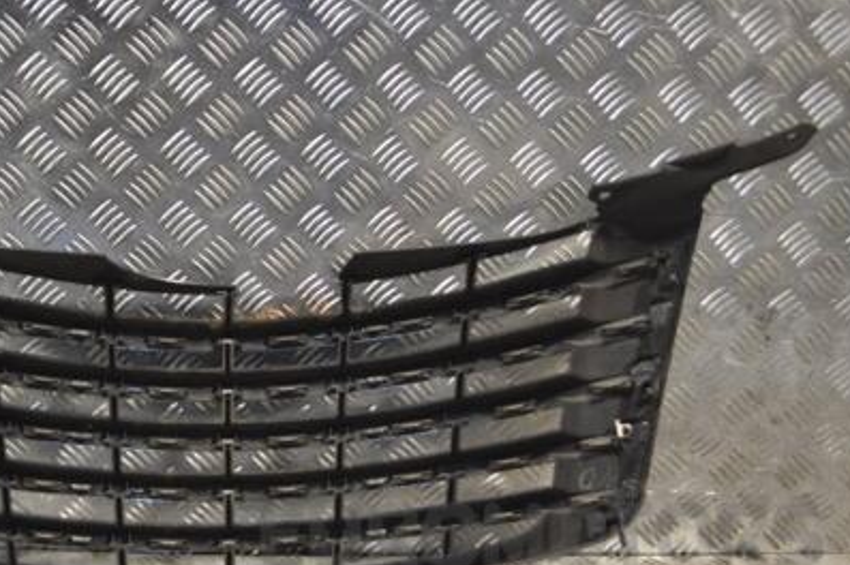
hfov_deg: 33.3
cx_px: 221
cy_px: 250
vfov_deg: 22.9
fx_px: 1392
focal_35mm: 59
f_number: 4.2
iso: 400
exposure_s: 1/80
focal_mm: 26
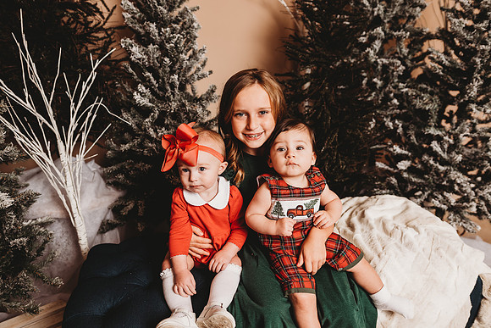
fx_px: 327
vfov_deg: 53.2
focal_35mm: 24
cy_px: 164
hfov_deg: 73.7
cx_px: 246
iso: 100
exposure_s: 1/160
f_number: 3.2
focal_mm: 24
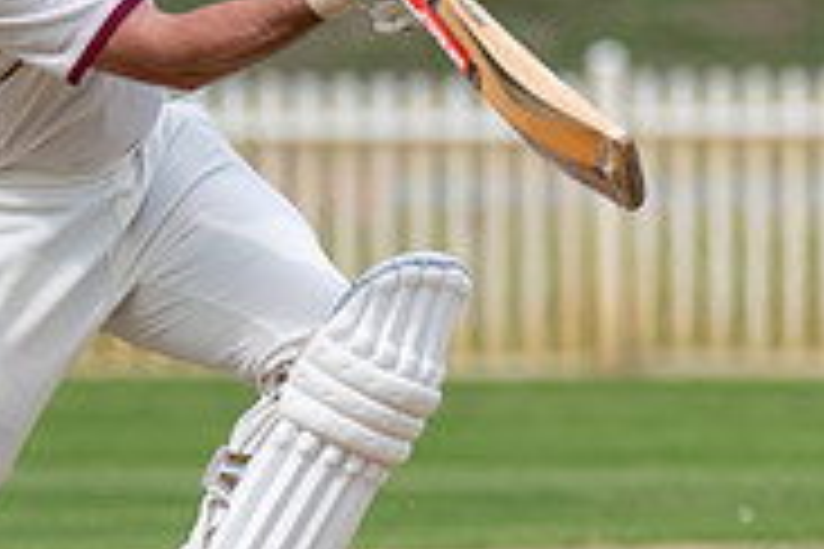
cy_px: 94
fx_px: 44332
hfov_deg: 1.1
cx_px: 135
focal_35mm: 1937
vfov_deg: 0.7
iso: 500
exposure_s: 1/2000
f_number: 6.3
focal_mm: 500
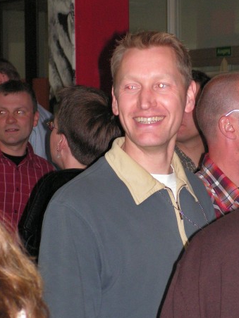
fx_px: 1537
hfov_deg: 8.9
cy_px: 153
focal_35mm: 167
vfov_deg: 11.8
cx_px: 154
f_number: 3.4
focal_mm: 19.8
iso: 200
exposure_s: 1/125
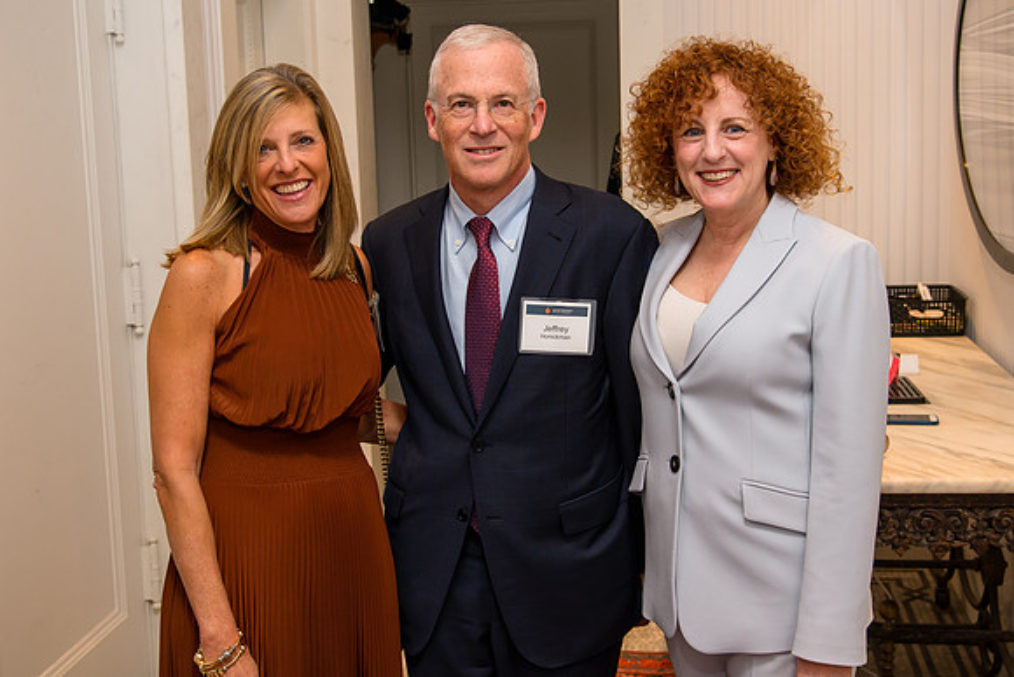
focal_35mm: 44
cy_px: 305
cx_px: 536
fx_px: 1249
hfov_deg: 44.2
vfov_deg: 30.3
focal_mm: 38
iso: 800
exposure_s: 1/125
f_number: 5.6
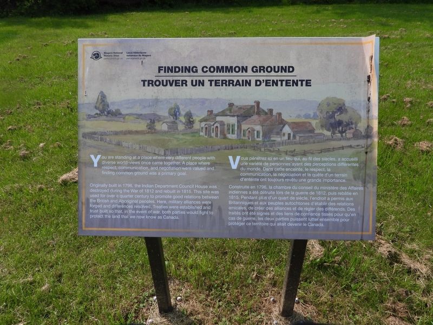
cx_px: 216
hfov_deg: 71.6
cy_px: 162
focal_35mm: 24
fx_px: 300
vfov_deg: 56.8
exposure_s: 1/1600
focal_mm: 4.3
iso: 100
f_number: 2.8
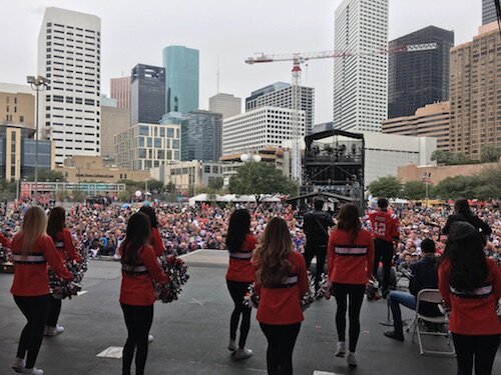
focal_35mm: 29
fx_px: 420
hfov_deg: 61.7
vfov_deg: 48.2
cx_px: 250
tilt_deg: +1.4
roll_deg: -1.1
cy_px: 188
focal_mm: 4.15
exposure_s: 1/478
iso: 25
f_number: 2.2
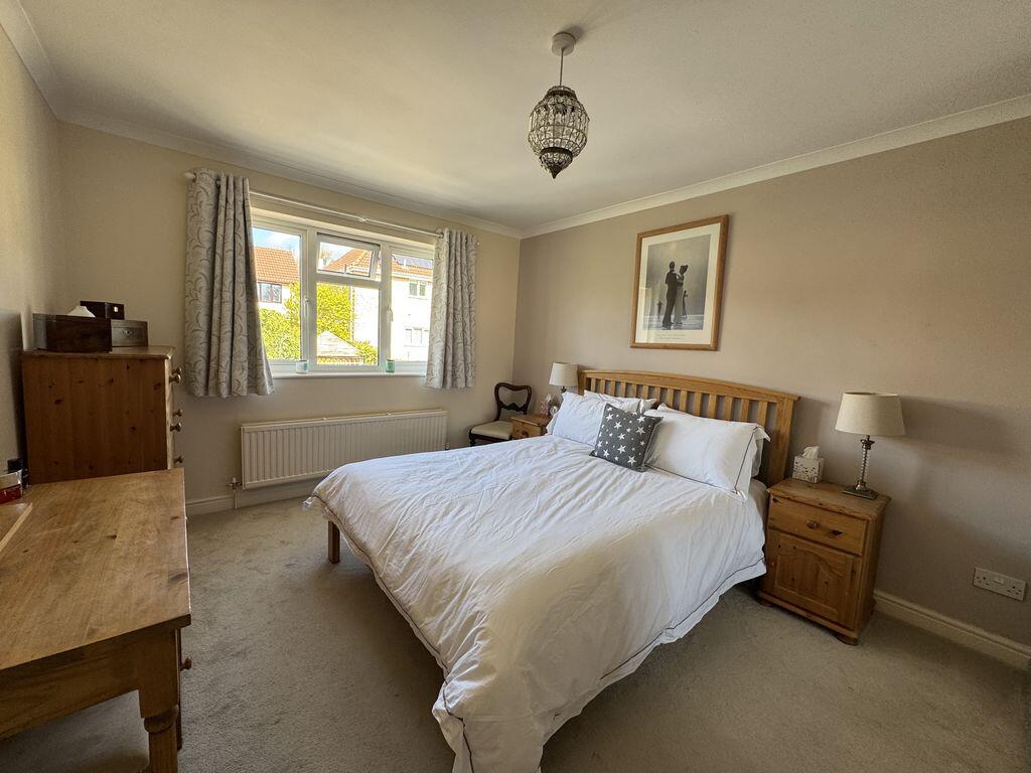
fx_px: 417
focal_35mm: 14
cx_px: 516
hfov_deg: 102.1
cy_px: 386
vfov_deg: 85.7
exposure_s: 1/99
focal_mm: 2.22
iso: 64
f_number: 2.2
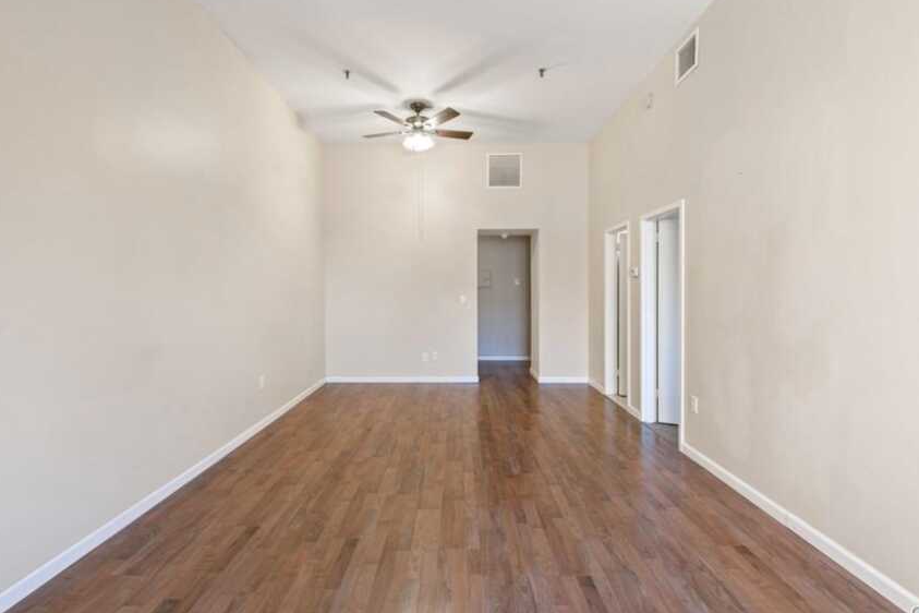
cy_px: 254
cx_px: 463
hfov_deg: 93.3
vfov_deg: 69.9
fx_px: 434
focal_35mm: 17
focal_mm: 14
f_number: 10
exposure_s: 1/2
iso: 200
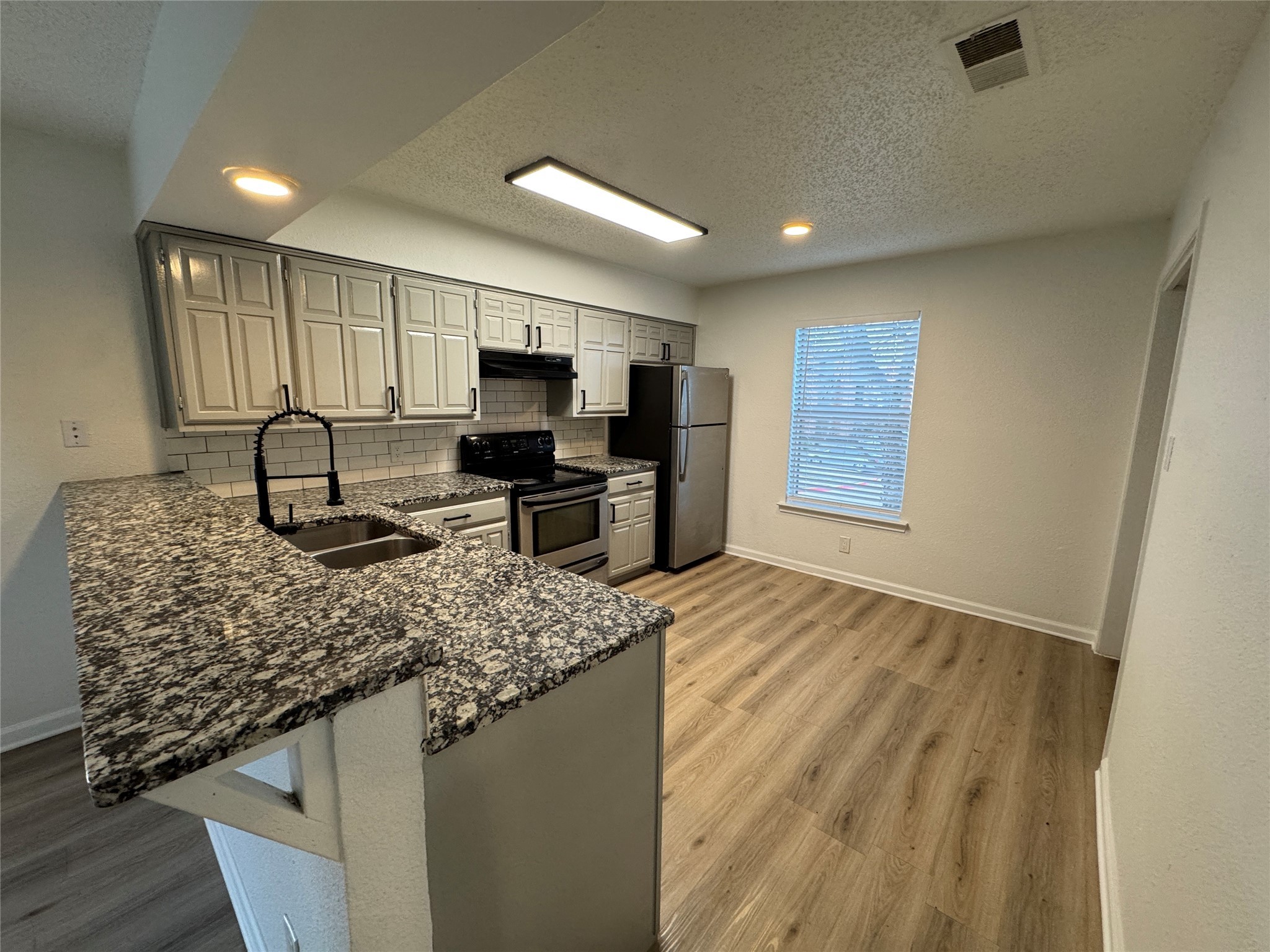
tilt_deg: -10.3
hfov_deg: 102.1
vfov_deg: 85.7
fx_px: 514
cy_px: 476
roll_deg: -0.5
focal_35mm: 14
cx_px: 635
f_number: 2.2
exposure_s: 1/120
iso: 200
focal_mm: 2.22
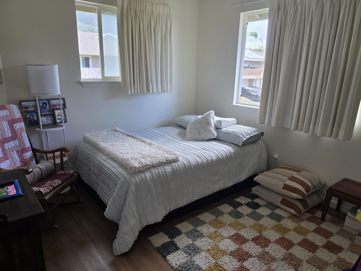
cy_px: 133
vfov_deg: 56.8
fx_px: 250
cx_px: 184
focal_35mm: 24
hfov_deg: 71.6
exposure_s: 1/180
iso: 200
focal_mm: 6.3
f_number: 1.7
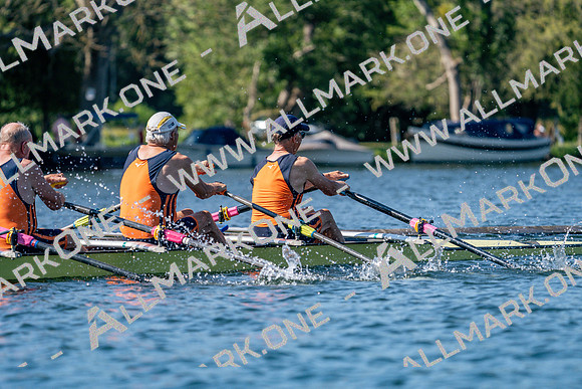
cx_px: 291
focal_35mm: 329
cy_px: 194
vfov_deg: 4.2
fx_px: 5320
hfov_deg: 6.3
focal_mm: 329
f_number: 6.3
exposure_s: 1/1600
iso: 320
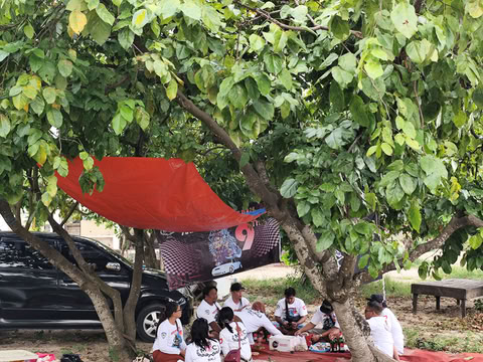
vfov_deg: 31.5
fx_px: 642
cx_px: 242
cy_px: 181
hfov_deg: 41.2
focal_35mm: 46
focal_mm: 6.19
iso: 50
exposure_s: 1/100
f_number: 1.65
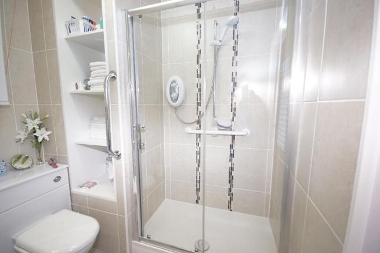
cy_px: 126
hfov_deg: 100.4
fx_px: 158
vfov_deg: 77.4
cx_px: 190
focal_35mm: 15
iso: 2000
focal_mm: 10
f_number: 4
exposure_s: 1/160
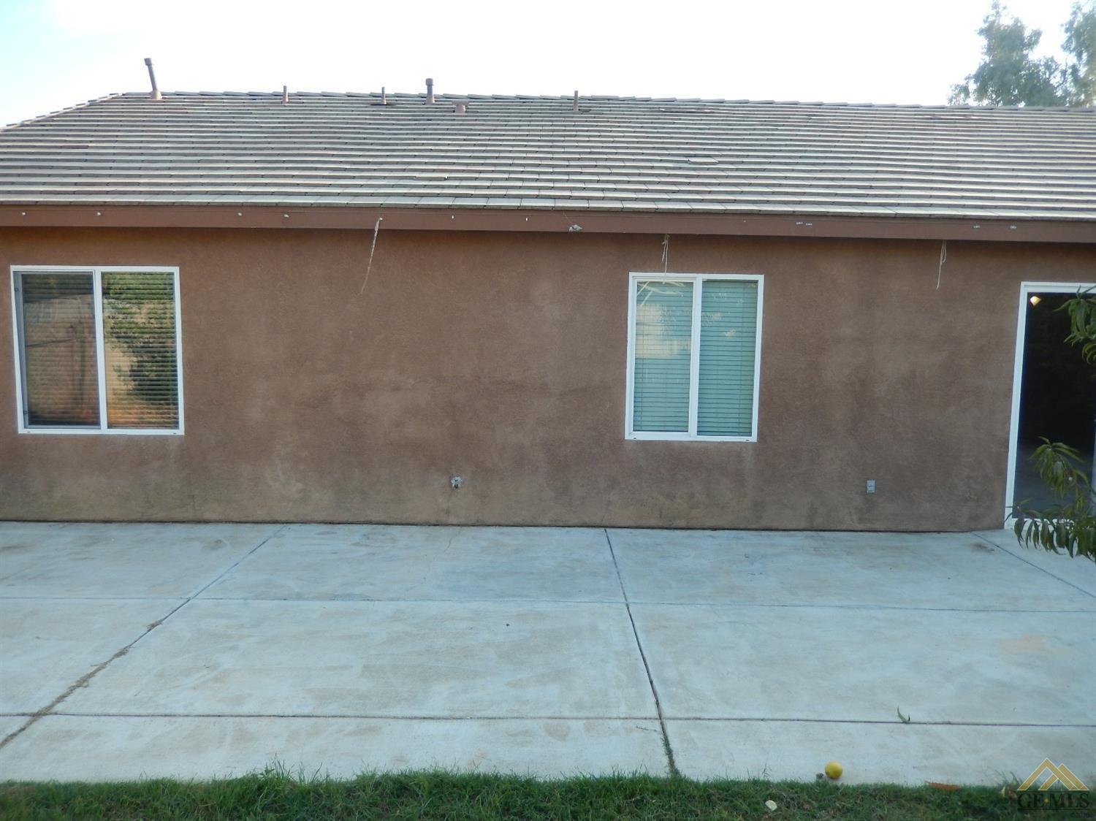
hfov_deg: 69.4
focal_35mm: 25
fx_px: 791
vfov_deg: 54.9
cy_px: 410
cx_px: 548
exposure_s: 1/250
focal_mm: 4.5
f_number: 3.4
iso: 125
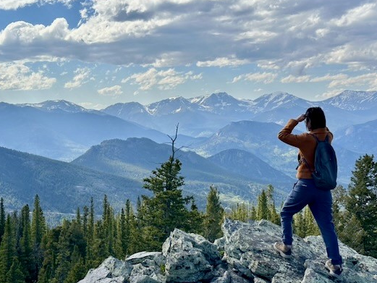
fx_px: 643
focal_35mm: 59
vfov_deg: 24.8
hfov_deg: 32.7
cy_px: 166
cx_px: 191
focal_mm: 6.86
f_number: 1.78
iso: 64
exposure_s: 1/3731
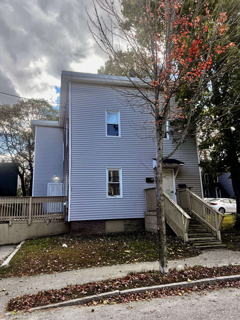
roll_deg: +2.2
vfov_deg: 65.3
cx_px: 120
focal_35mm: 27
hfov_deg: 51.3
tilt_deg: +13.2
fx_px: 250
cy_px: 155
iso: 50
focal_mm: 5.7
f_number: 1.5
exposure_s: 1/853
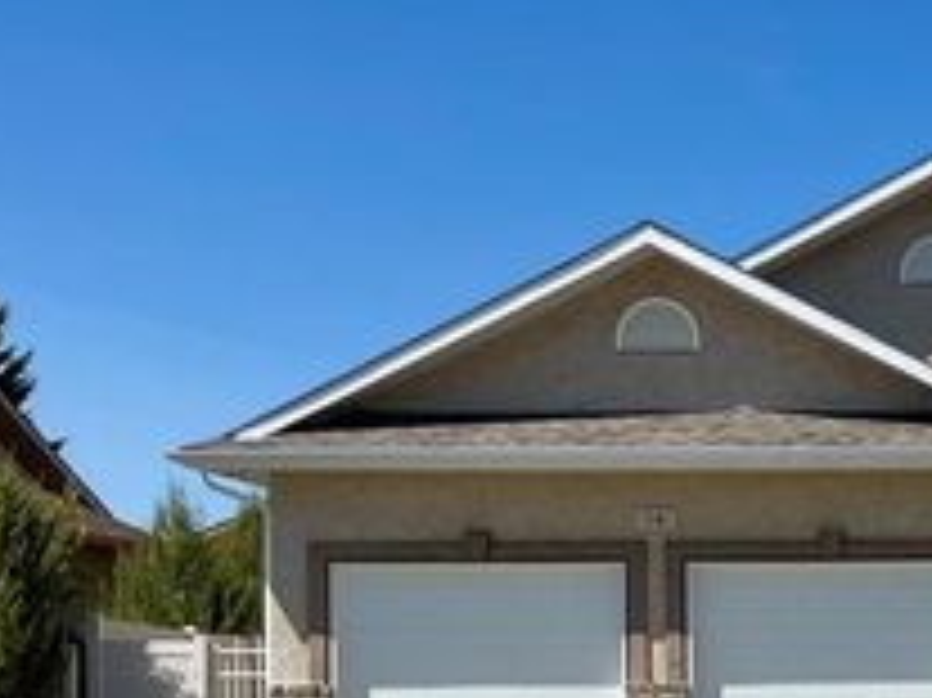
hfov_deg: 26.2
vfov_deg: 20.3
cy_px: 696
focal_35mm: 70
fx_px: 1884
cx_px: 950
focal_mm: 3
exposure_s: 1/3322
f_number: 1.8
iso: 16
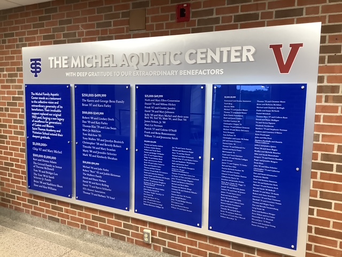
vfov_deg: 45.4
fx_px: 306
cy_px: 128
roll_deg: -0.3
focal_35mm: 31
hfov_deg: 58.4
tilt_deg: -6.8
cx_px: 171
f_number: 2.4
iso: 200
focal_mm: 3.3
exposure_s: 1/60
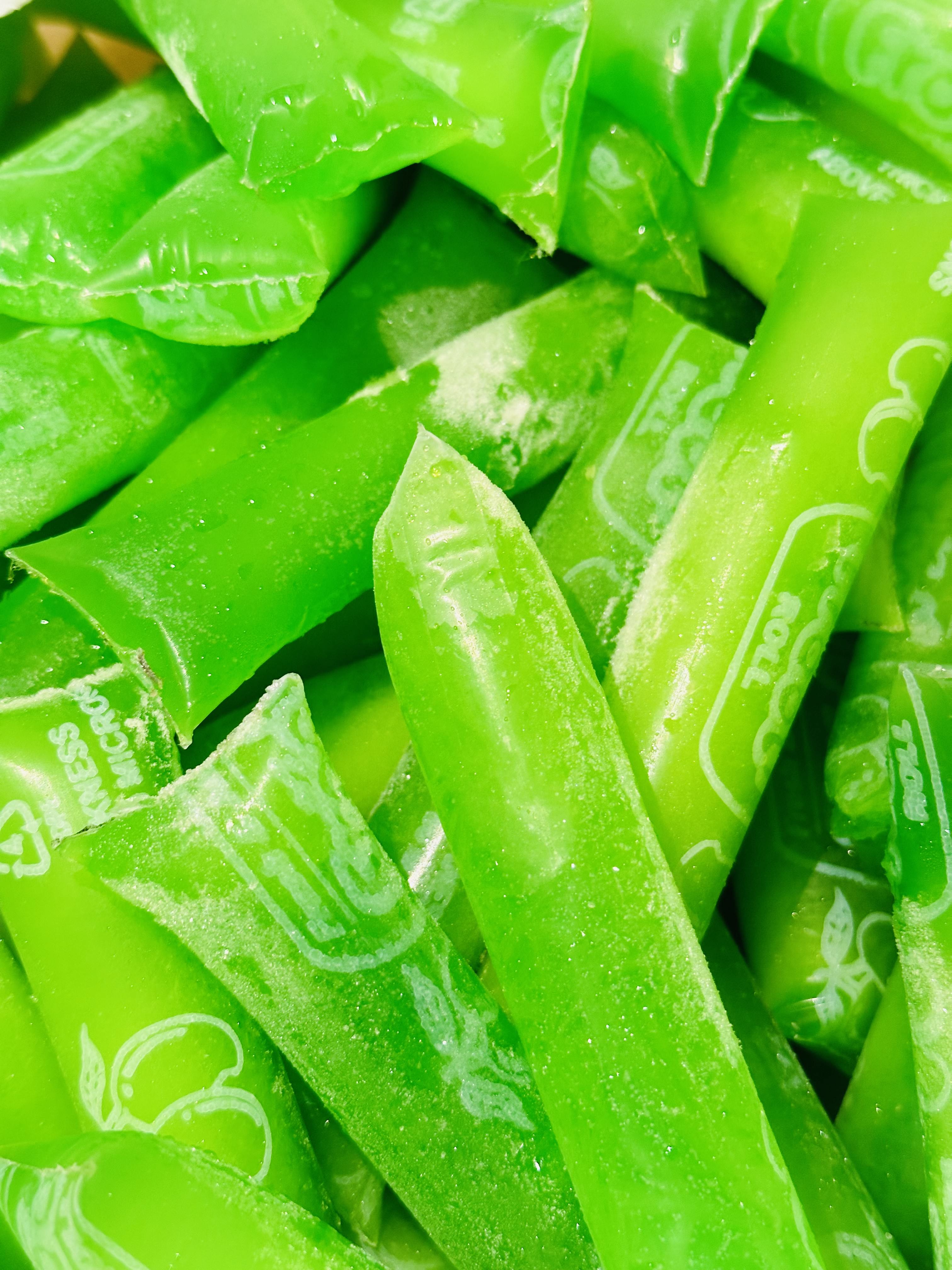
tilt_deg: -65.0
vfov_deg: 39.7
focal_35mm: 48
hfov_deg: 30.3
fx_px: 1760
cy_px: 635
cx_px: 476
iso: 200
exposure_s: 1/40
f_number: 1.78
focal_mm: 6.86
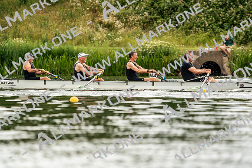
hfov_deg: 5.6
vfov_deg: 3.7
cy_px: 84
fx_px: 2576
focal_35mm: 368
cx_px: 126
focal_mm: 368
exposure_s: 1/2000
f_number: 6.3
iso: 500
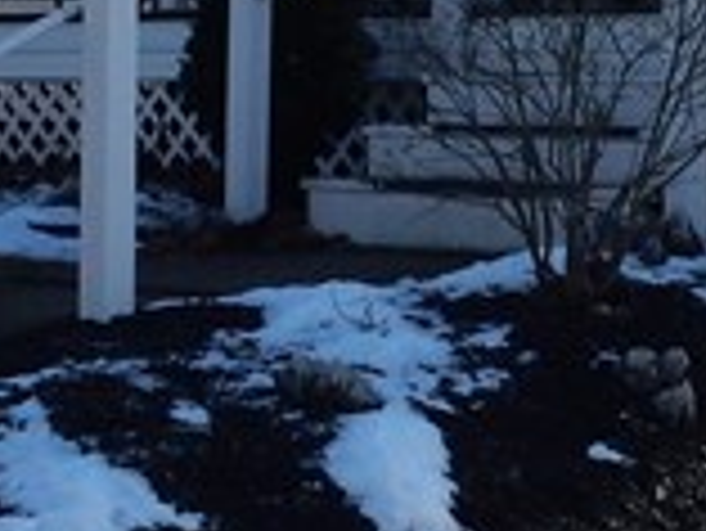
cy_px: -207
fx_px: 3327
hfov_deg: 12.1
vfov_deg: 8.9
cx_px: 423
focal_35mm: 163
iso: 125
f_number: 3.7
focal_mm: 4.5
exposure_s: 1/1250
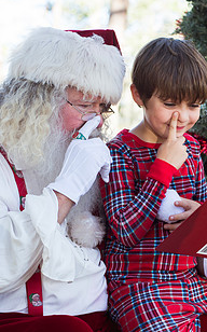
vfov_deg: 21.6
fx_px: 868
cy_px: 206
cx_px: 97
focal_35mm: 96
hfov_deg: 13.6
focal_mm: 50
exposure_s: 1/160
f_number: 4
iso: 125
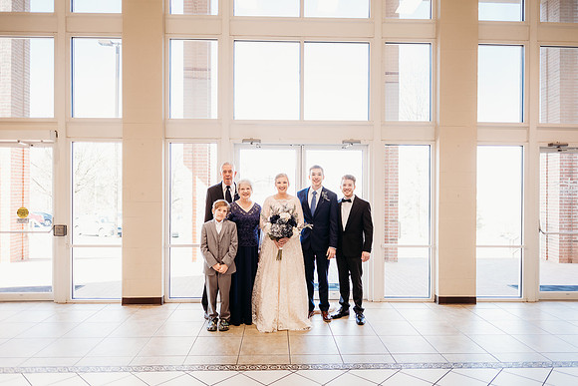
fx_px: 385
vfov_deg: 53.2
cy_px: 193
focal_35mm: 24
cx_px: 289
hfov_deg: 73.7
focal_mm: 24
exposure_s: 1/160
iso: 400
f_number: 2
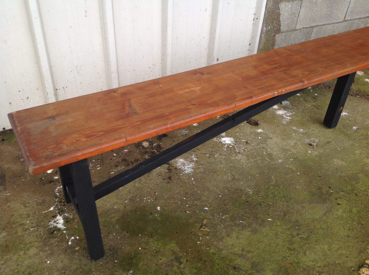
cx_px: 184
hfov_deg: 52.7
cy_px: 138
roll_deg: -3.6
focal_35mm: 35
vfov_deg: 40.6
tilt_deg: -35.1
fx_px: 373
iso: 50
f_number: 2.4
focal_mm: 4.28
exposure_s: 1/30
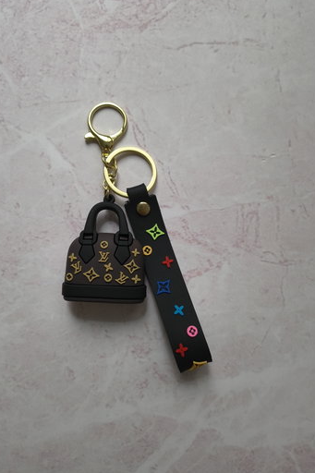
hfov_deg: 49.5
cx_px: 151
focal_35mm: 26
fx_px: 341
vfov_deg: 69.4
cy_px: 235
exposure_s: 1/100
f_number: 1.8
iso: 274
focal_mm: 5.56
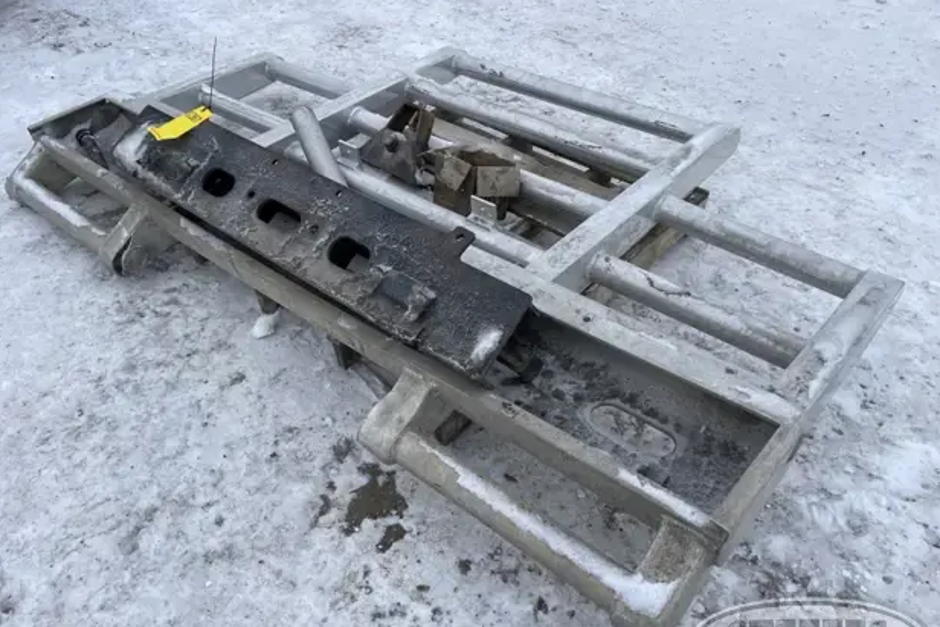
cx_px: 472
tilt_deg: -41.4
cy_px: 336
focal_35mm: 27
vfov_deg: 47.9
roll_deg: +1.8
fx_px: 705
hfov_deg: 67.4
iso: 32
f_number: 1.6
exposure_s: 1/5376
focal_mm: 5.1
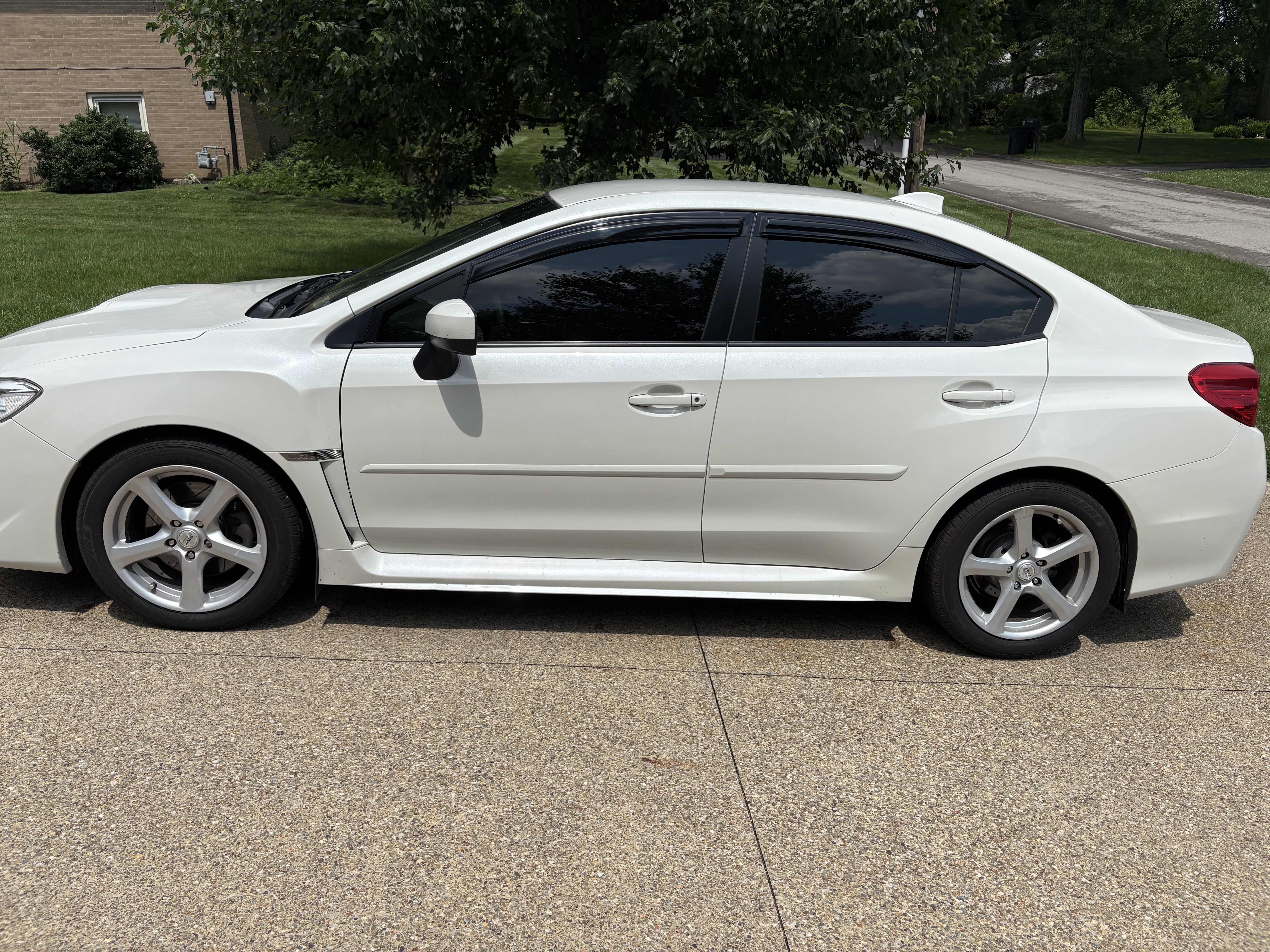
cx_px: 635
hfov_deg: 67.3
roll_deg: +1.1
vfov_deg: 53.1
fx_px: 954
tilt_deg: -16.3
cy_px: 476
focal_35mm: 26
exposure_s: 1/6329
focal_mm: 5.96
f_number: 1.6
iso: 50
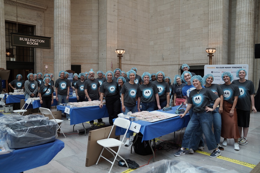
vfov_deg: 45.0
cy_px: 86
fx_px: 209
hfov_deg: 63.7
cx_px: 130
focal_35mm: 29
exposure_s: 1/100
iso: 160
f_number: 4
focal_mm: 29
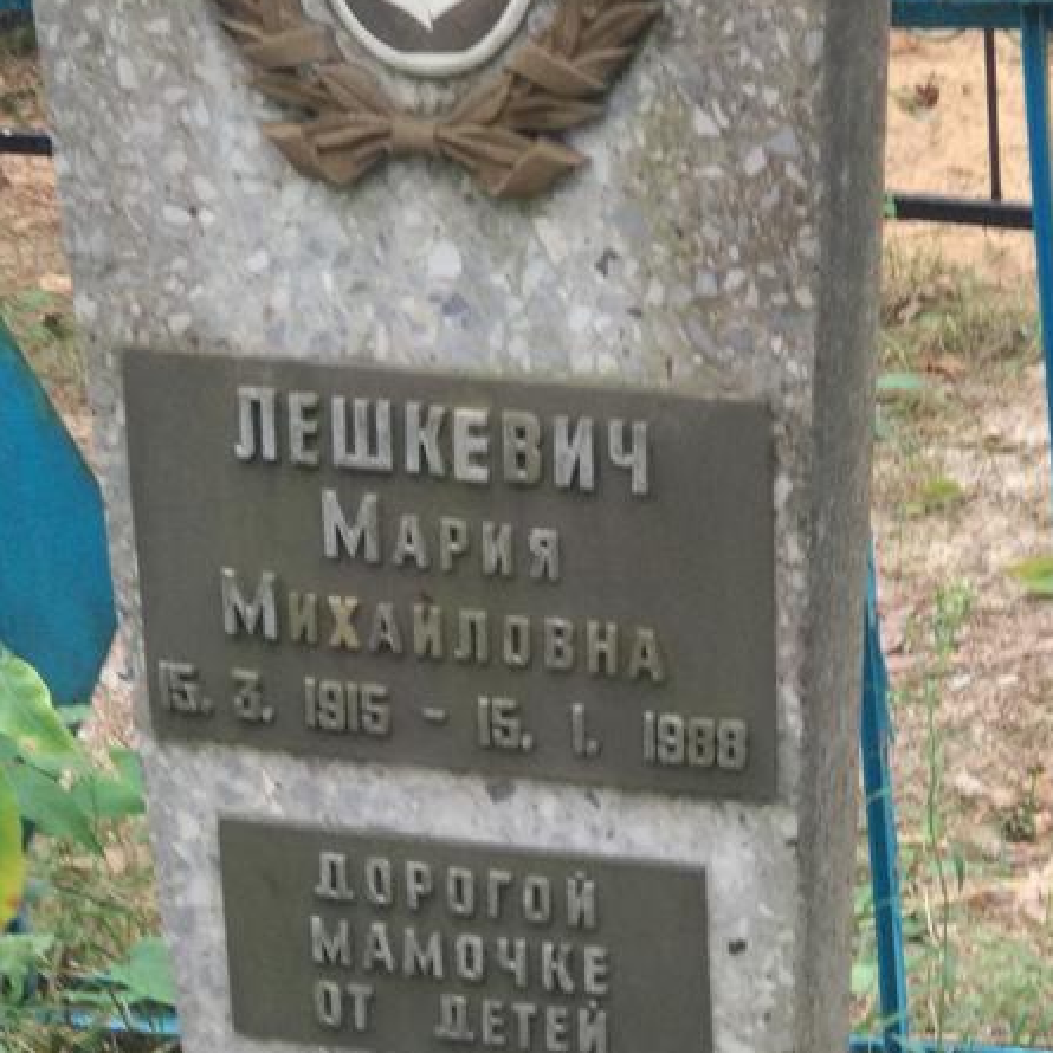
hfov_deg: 27.7
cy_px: 568
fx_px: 2134
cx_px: 530
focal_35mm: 62
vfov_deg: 27.7
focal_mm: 5.99
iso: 250
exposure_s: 1/60
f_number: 2.6
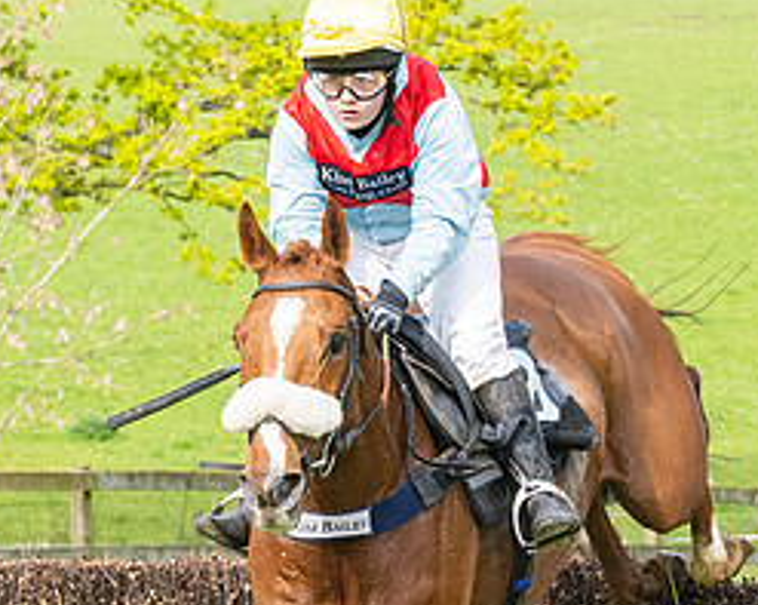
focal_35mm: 401
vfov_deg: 3.9
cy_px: 449
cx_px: 503
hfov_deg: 4.8
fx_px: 8985
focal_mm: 70
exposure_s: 1/1250
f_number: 5.6
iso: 400
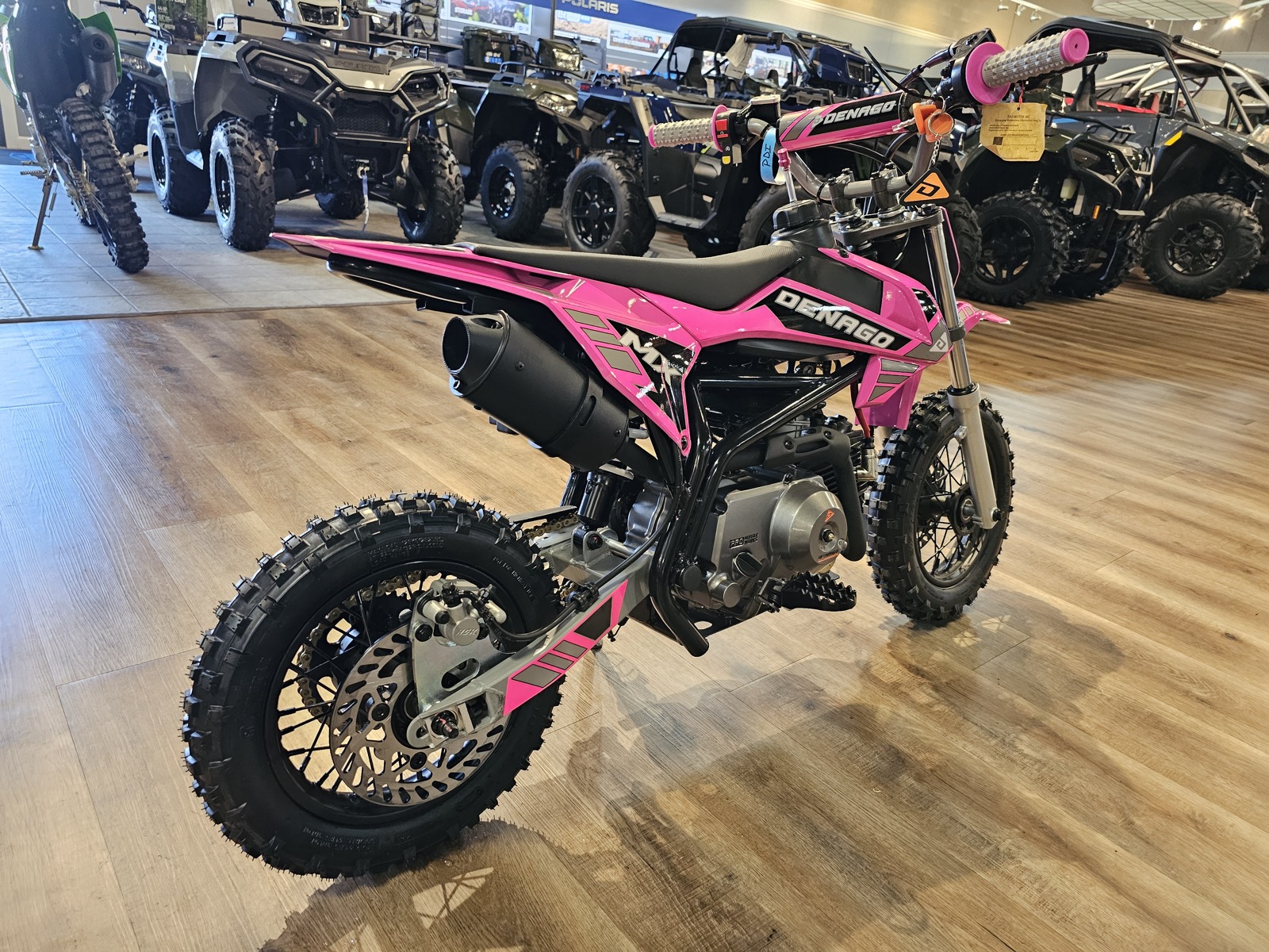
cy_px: 476
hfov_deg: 73.9
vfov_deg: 58.9
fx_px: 843
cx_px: 634
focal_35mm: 23
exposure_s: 1/120
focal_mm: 6.3
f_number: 1.7
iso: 1000
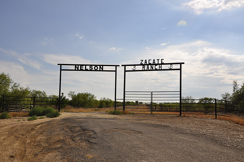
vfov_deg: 34.1
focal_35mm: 39
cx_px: 122
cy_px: 81
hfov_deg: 49.6
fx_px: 264
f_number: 9
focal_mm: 26
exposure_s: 1/320
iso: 200
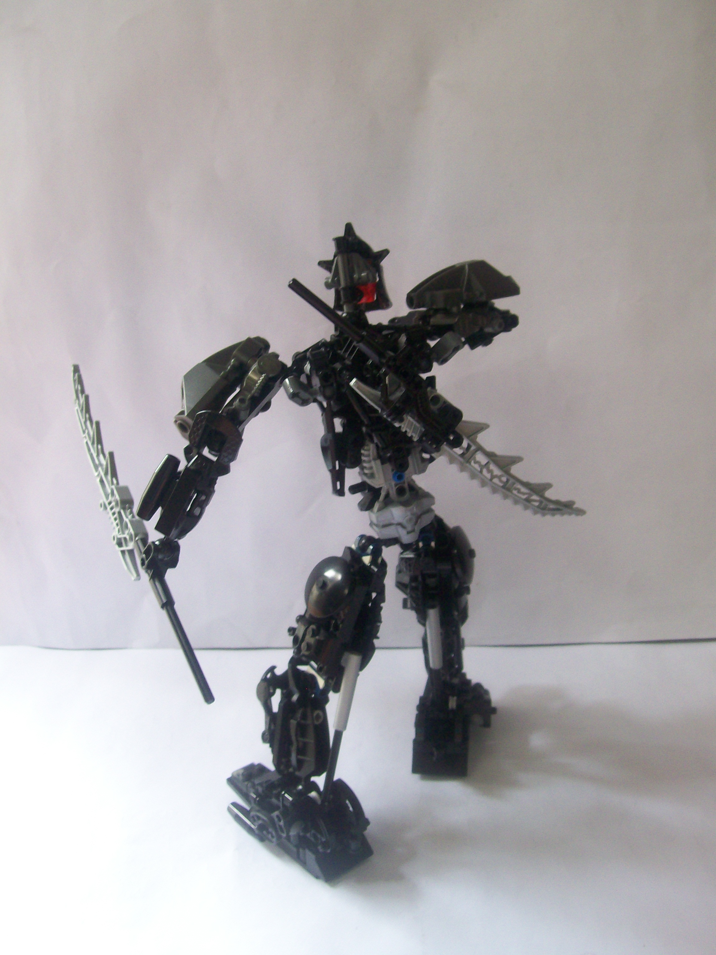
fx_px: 993
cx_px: 358
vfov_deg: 51.4
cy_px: 478
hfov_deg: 39.7
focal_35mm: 36
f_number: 2.7
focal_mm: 6
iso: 116
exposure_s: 1/32
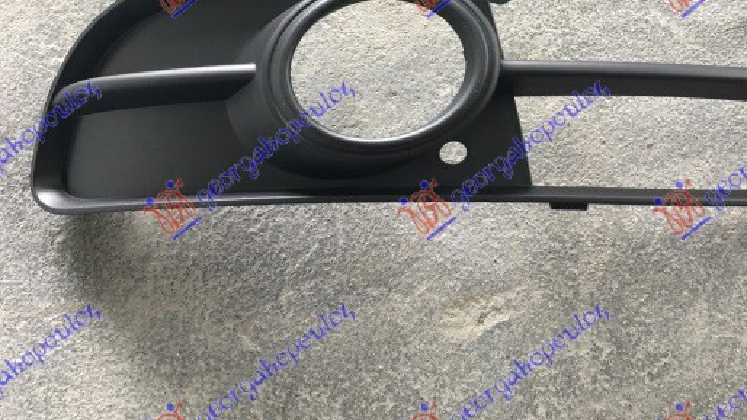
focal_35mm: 43
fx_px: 852
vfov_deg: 27.2
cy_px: 86
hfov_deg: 46.6
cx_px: 497
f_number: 2.2
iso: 50
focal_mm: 4.15
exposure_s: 1/17
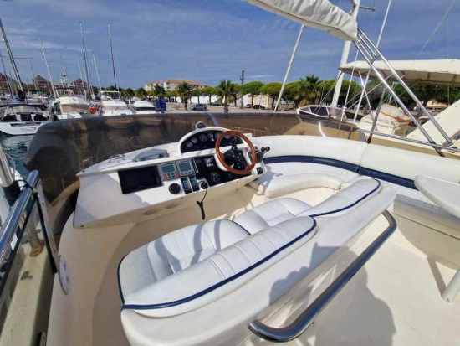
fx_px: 173
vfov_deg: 90.0
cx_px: 230
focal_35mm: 13
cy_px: 173
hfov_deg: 106.2
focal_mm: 2.2
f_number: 2.2
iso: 50
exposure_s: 1/5952
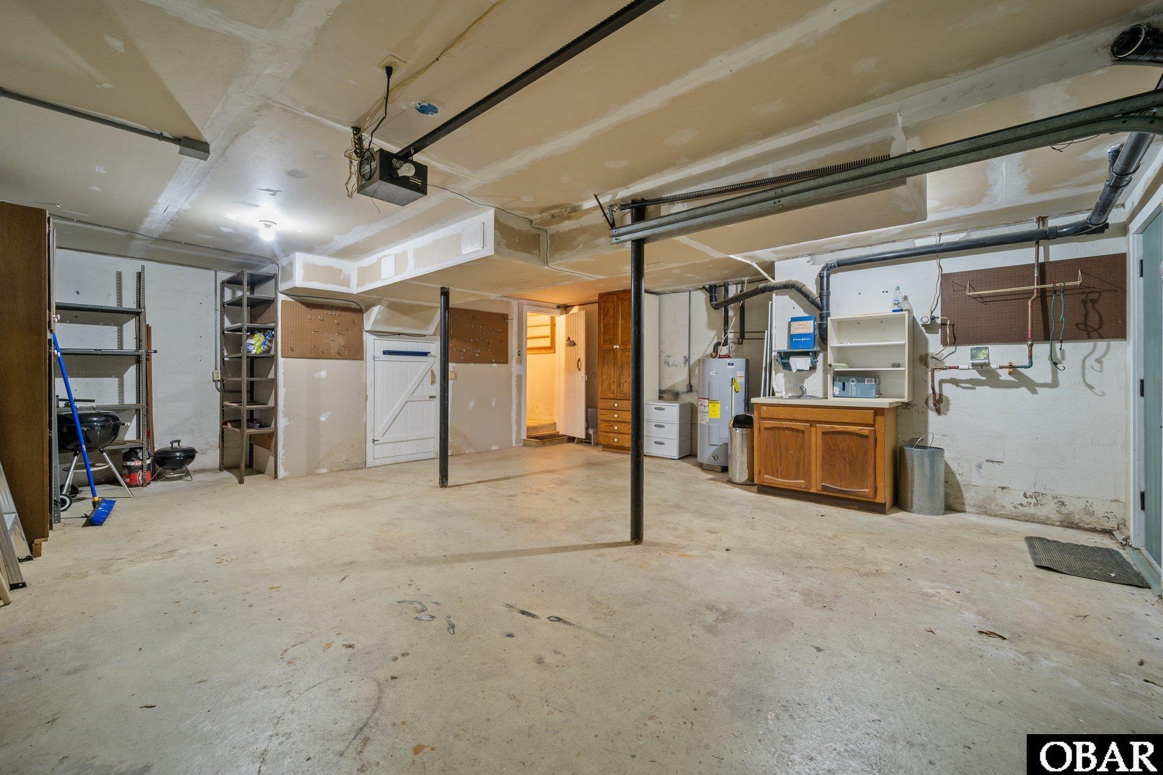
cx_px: 582
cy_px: 388
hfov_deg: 104.3
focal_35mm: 14
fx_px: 452
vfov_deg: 81.2
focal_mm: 14
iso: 100
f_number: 8
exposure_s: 1.6
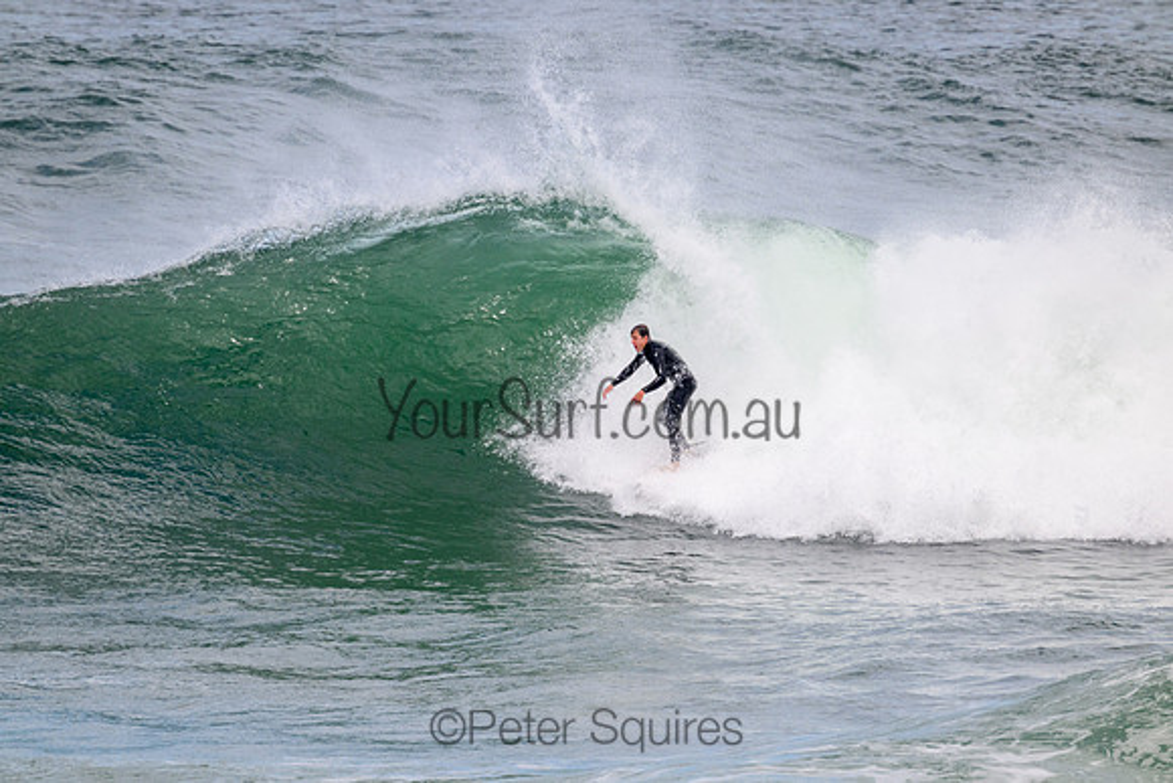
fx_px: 26072
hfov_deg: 2.6
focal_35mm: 800
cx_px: 586
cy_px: 392
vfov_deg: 1.7
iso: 1000
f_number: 11
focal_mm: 800
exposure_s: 1/2000
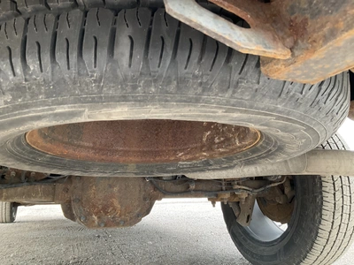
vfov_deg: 48.2
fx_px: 297
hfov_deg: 61.7
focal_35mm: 29
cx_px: 177
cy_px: 132
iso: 64
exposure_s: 1/73
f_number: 1.8
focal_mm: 3
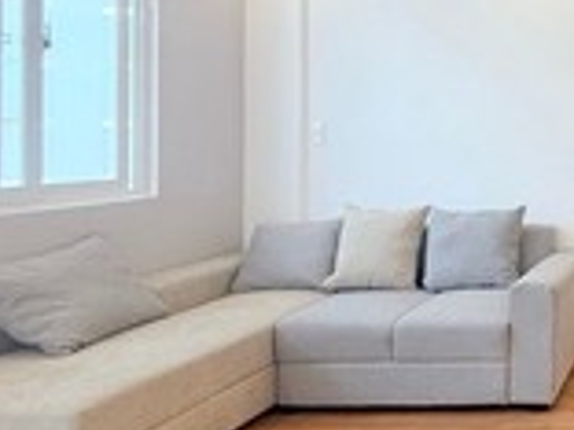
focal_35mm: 36
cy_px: 140
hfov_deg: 36.5
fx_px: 597
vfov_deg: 39.1
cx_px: 721
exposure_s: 1/100
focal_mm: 2.22
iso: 50
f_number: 2.2
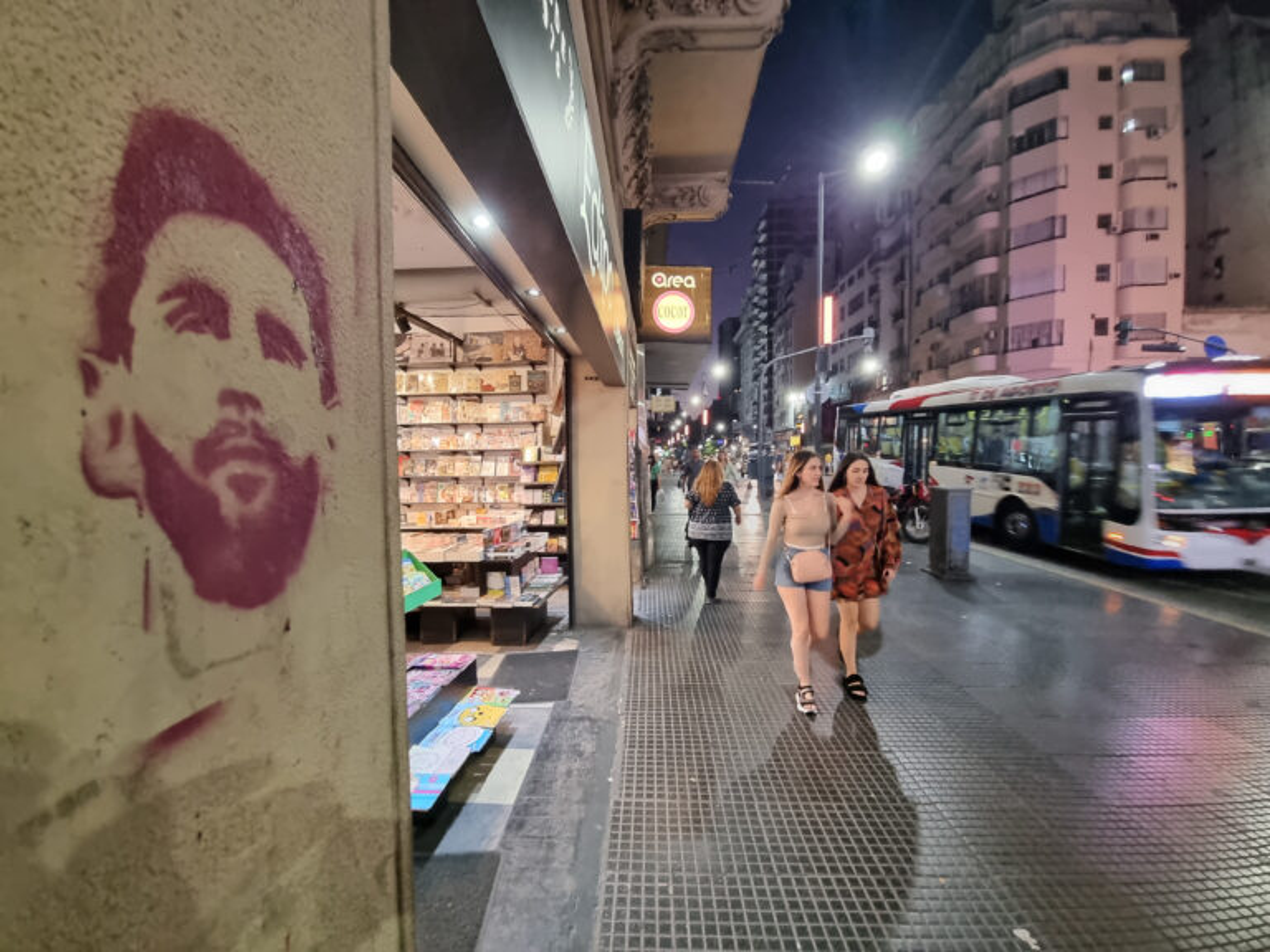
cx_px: 635
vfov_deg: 89.9
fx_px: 477
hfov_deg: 106.2
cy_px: 476
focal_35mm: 13
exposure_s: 1/25
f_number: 2.2
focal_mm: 2.2
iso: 640
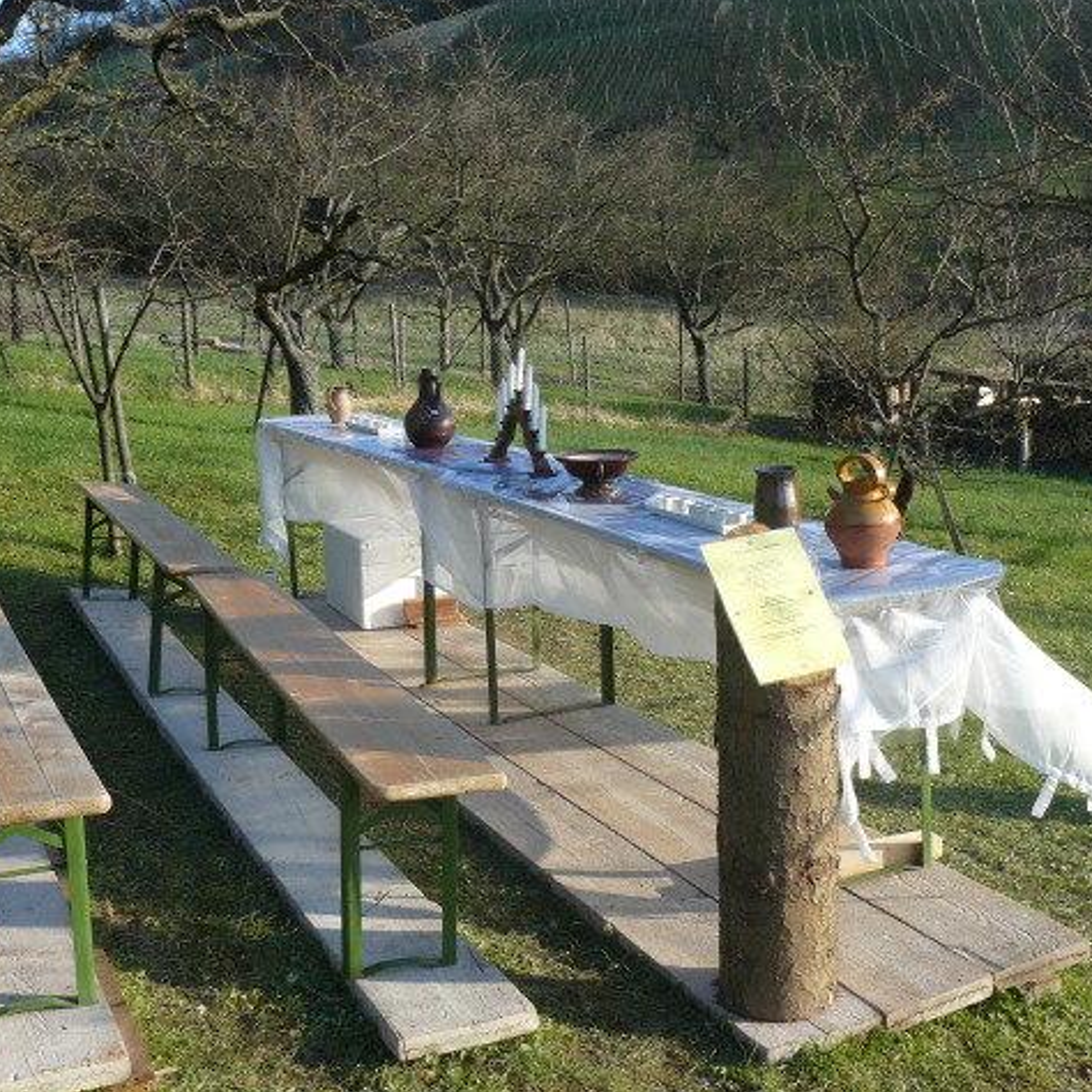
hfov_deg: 39.1
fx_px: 1535
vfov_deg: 39.2
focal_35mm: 43
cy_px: 541
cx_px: 638
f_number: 4
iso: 100
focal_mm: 6
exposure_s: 1/250
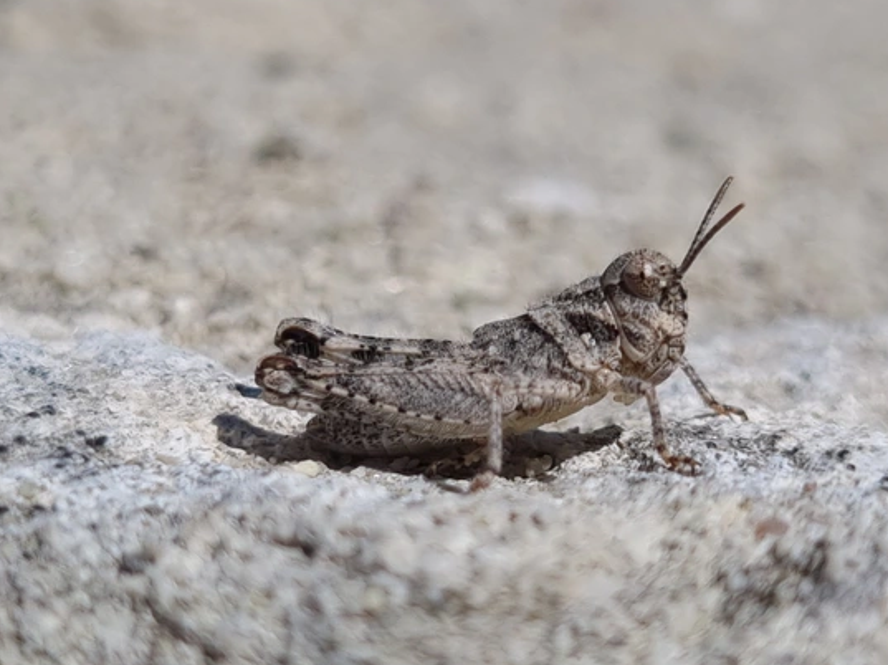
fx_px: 795
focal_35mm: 31
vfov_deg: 45.2
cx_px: 503
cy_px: 385
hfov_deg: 58.2
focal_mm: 5.4
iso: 50
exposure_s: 1/10000
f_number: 1.8
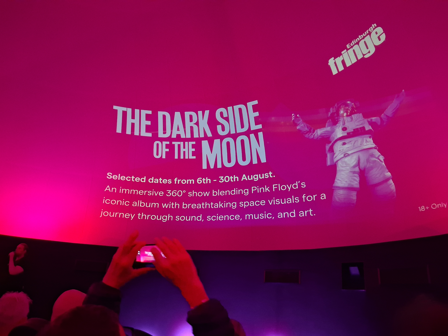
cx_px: 224
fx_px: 349
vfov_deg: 51.4
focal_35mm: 27
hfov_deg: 65.3
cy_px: 168
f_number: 1.8
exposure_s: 1/11
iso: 1000
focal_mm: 4
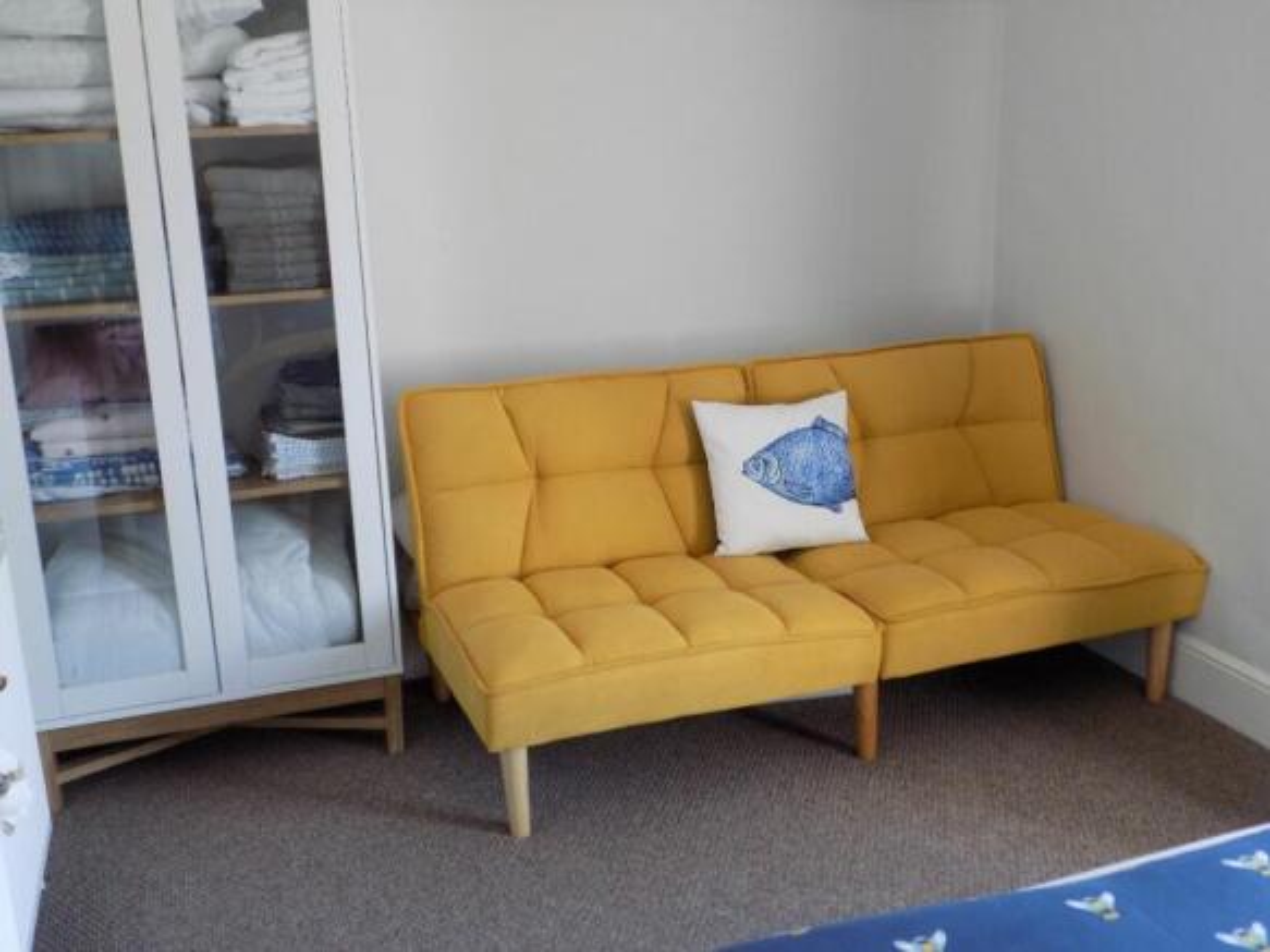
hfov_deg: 54.0
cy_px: 476
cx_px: 635
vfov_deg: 41.8
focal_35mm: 34
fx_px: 1247
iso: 250
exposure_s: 1/30
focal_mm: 6.1
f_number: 3.4
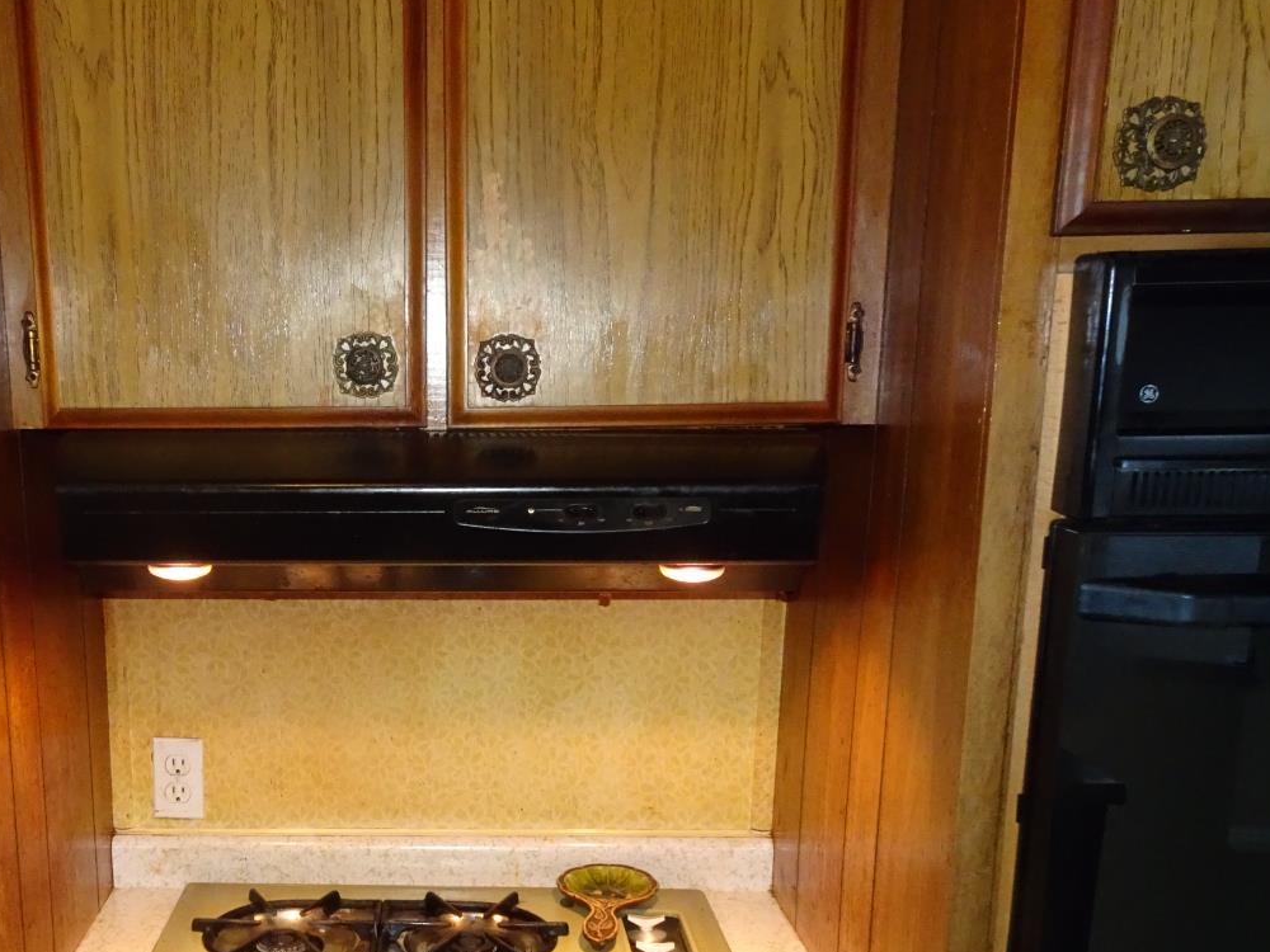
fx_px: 1321
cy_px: 659
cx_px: 390
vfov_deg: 39.0
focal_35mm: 36
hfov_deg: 50.1
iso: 500
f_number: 3.5
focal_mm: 4.1
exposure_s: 1/30
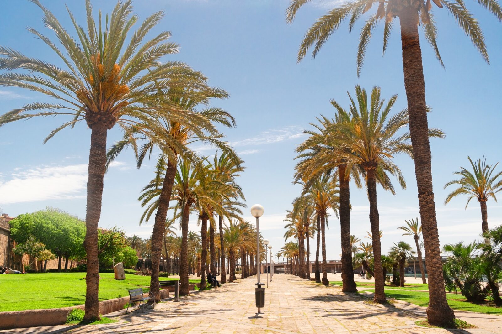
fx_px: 474
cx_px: 251
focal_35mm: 34
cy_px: 167
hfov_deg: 55.8
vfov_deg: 38.9
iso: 800
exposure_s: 1/3200
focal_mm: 34
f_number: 7.1
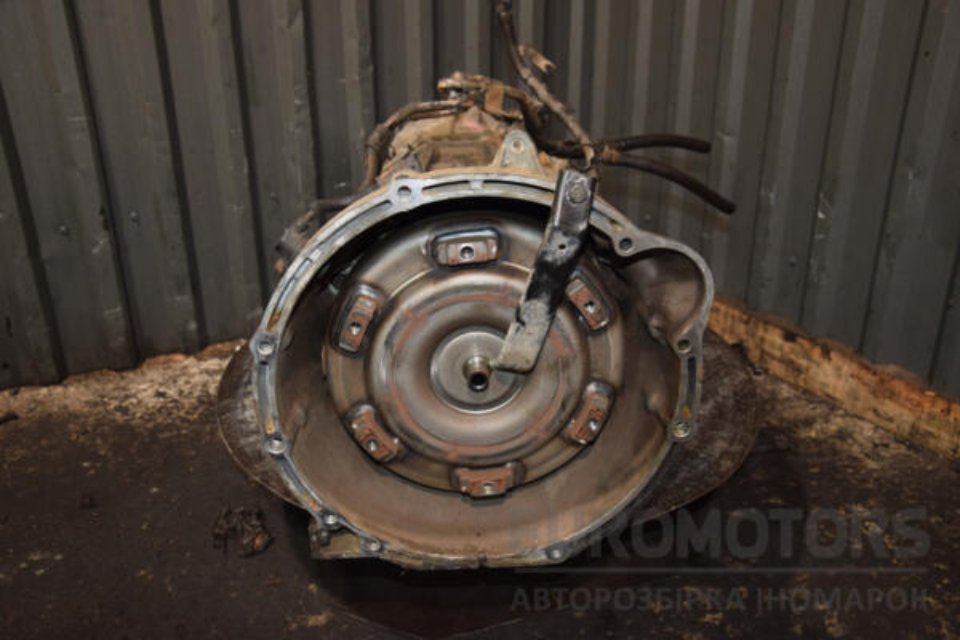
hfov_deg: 57.2
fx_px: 880
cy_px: 320
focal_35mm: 33
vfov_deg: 40.0
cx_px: 480
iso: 800
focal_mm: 22
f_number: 5
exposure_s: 1/60
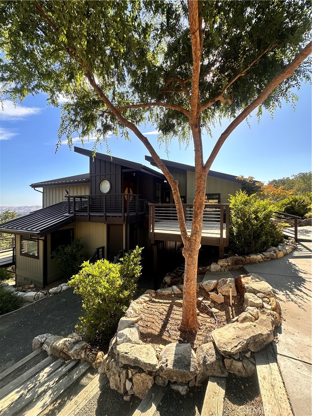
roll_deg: -1.0
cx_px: 156
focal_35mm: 14
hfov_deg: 85.7
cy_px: 208
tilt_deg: -0.7
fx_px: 168
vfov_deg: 102.1
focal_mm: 2.22
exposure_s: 1/523
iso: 40
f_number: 2.2
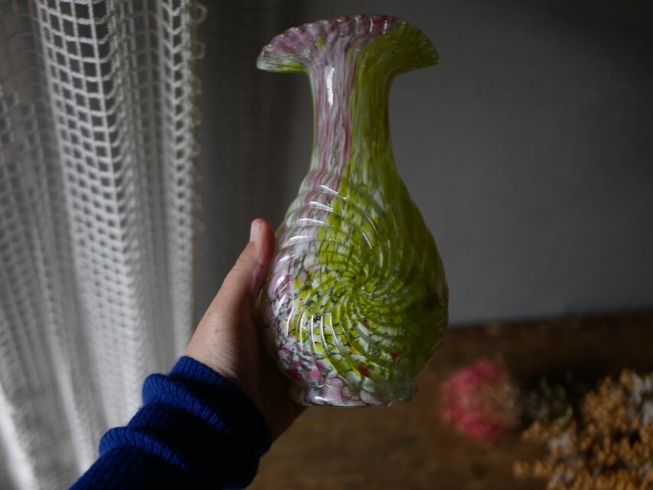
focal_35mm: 50
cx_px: 326
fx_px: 943
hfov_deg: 38.2
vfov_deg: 29.1
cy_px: 245
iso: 250
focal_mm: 25
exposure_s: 1/125
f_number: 1.7
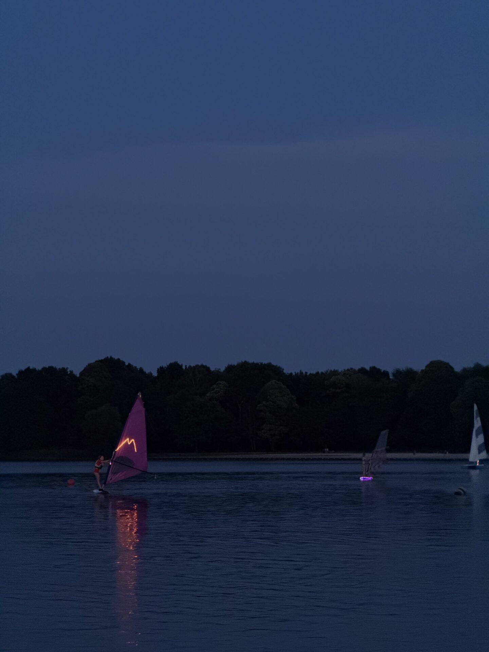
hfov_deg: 14.8
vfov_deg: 19.6
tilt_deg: +2.5
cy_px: 326
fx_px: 1884
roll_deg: +0.3
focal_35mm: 100
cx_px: 244
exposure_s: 1/34
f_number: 2.8
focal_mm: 16.89
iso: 1600
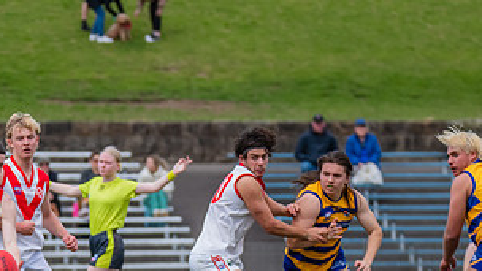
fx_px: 8704
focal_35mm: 681
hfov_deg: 3.2
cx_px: 67
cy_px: 185
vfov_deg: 1.8
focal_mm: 250
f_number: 6.3
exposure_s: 1/1600
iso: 800
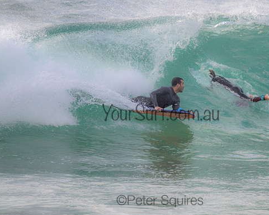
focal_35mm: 961
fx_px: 7652
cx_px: 189
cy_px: 88
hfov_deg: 2.0
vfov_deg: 1.6
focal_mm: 720
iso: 2000
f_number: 11
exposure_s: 1/1600
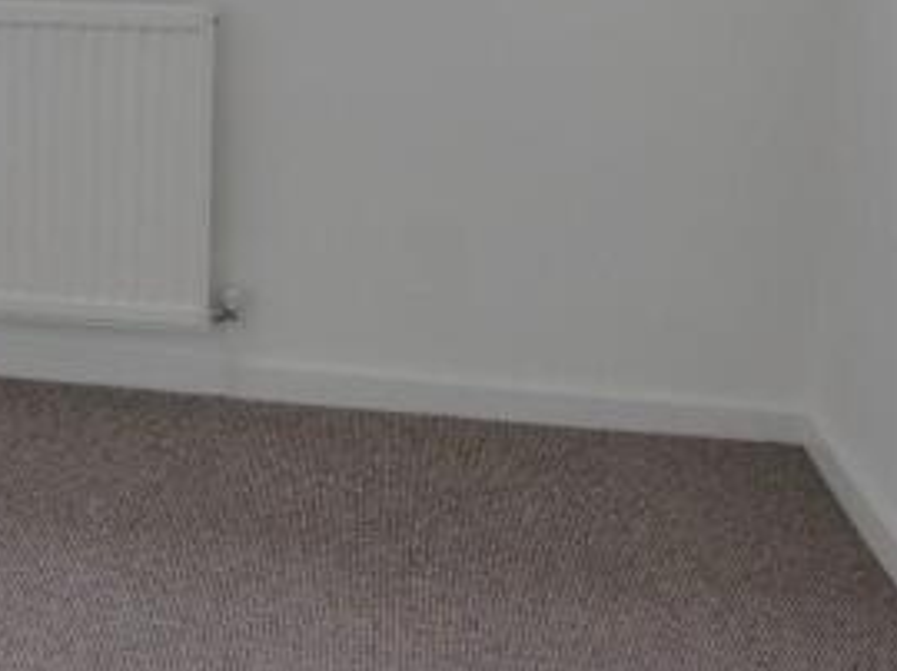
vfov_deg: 25.6
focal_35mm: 54
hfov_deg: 33.5
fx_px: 1398
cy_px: -5
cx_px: 71
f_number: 3.5
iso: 160
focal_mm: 4.5
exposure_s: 1/100
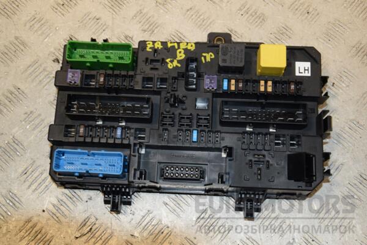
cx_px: 184
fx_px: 520
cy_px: 122
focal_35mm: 51
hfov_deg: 38.9
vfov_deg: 26.5
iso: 800
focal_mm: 34
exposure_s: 1/200
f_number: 8
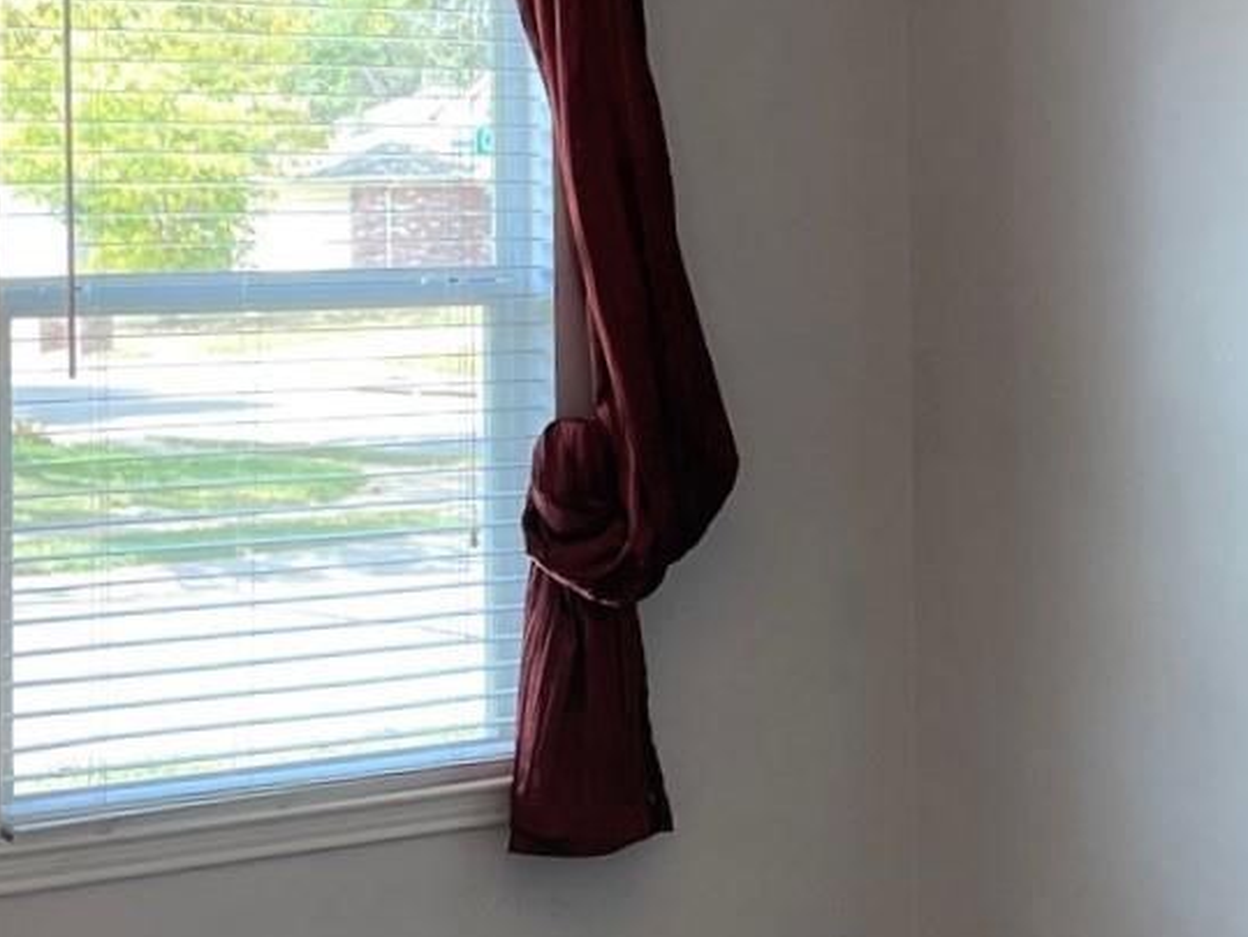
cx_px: 1136
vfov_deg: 15.8
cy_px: 147
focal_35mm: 93
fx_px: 3355
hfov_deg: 20.6
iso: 64
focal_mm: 4.2
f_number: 1.6
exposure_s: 1/120
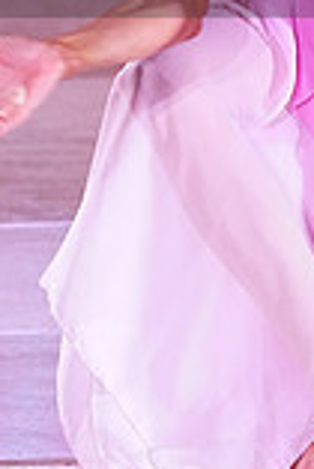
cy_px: -81
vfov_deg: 4.6
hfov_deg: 3.1
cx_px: 283
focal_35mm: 444
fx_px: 5796
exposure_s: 1/320
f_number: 5
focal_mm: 120
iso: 6400
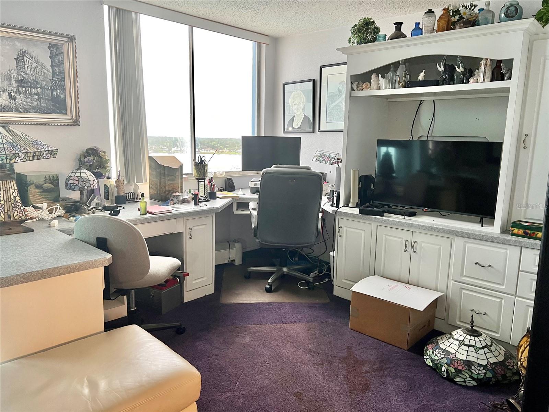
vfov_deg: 53.1
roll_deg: -1.1
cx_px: 274
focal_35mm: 26
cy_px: 206
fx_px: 412
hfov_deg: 67.3
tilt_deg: -10.4
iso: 125
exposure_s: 1/60
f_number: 1.5
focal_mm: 5.7
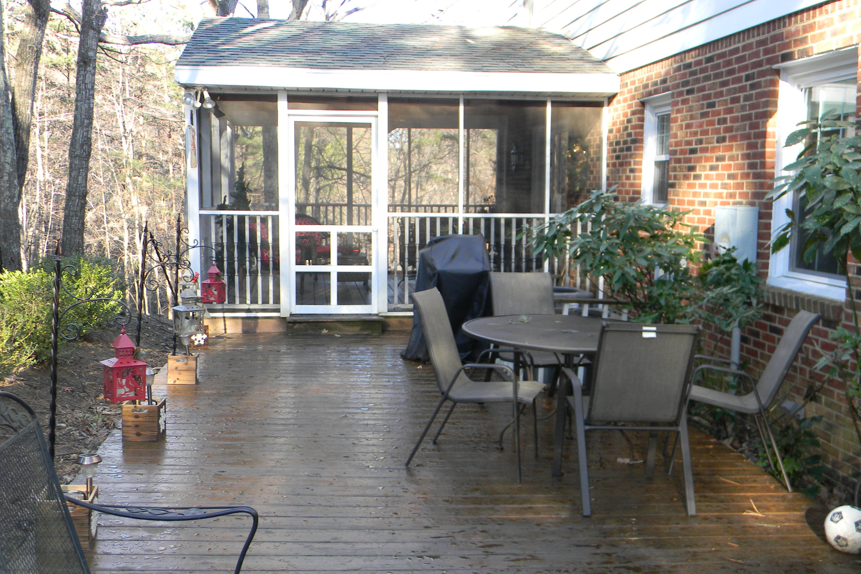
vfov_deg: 35.1
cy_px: 292
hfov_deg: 50.7
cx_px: 437
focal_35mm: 38
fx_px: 909
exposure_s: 1/50.7
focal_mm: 6.4
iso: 112
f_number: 3.7
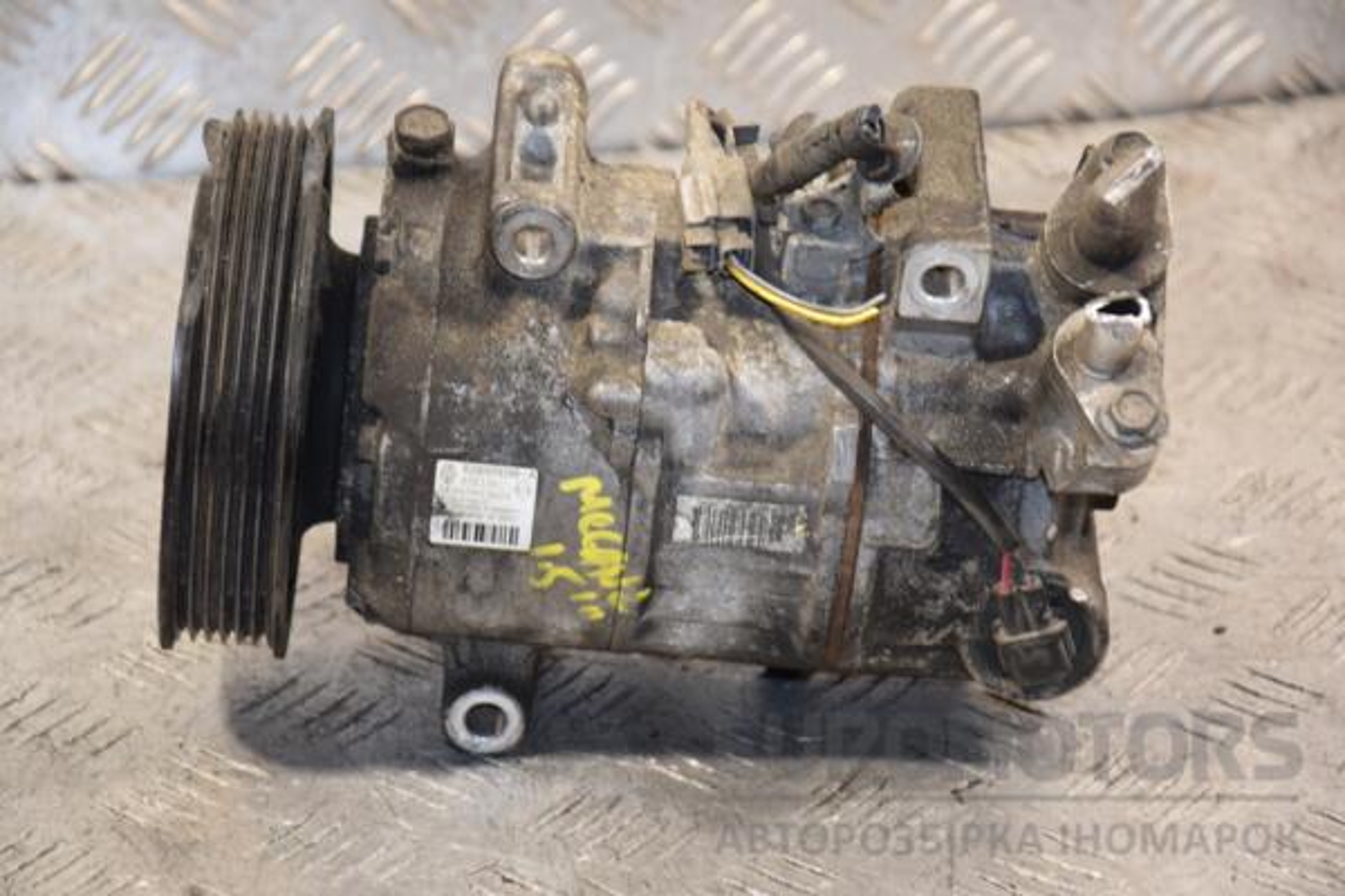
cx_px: 672
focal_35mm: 138
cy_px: 448
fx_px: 5155
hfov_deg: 14.9
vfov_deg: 9.9
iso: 800
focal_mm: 92
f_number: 5.6
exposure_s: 1/80
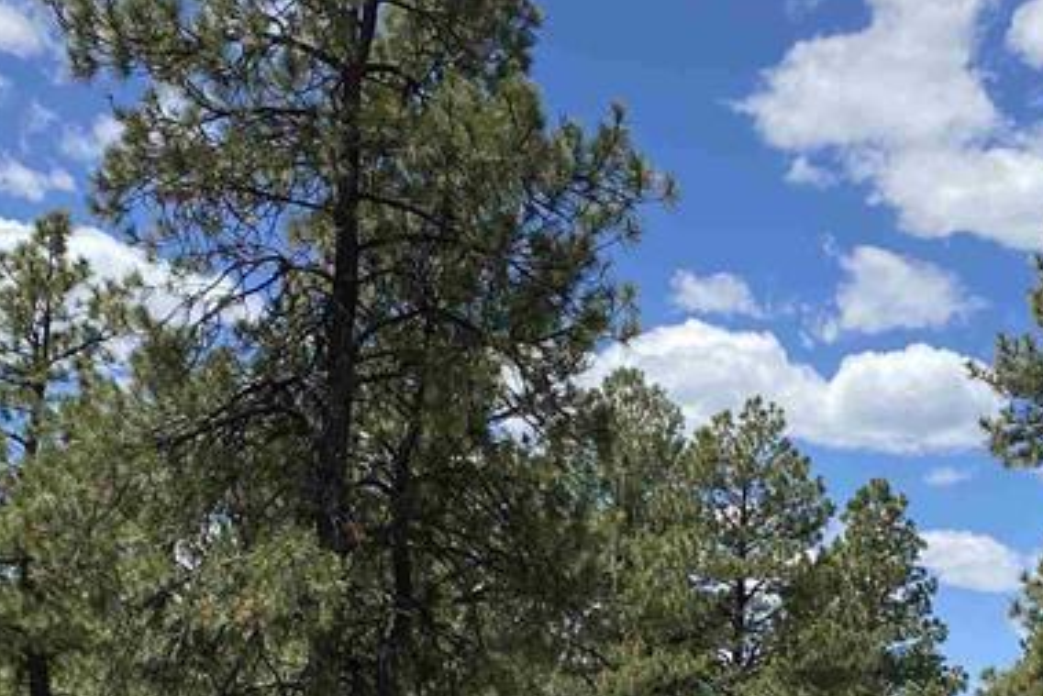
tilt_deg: +0.7
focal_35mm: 73
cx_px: 729
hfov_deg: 27.5
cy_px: 743
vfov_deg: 18.1
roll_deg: -2.5
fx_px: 2116
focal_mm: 4.25
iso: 32
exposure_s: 1/2513
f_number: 1.8
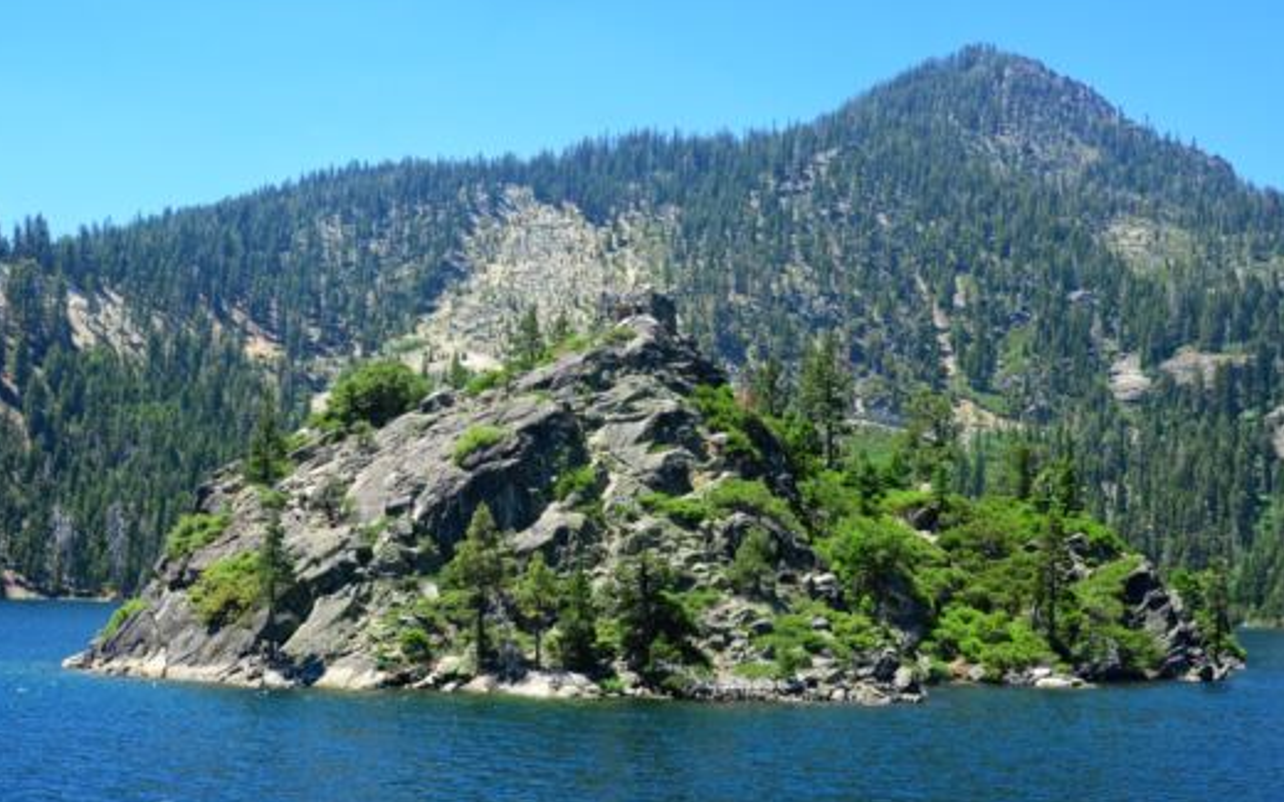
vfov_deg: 28.6
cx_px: 654
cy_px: 460
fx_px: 1575
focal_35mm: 45
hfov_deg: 44.4
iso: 200
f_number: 10
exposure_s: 1/200
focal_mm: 24
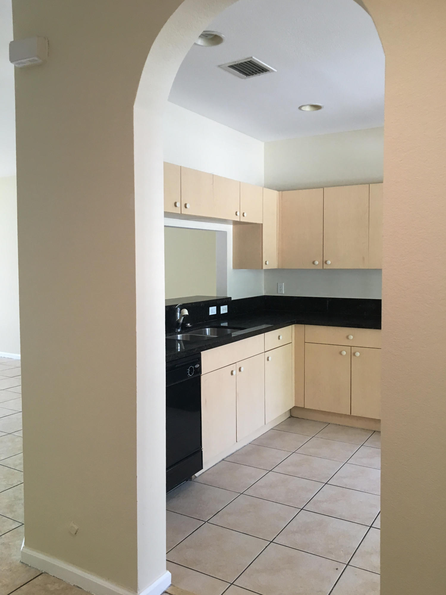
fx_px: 498
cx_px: 223
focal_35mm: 29
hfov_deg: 48.2
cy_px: 298
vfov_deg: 61.7
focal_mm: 4.15
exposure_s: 1/30
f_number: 2.2
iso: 80
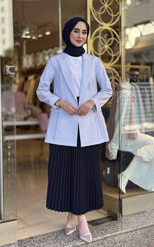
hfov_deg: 24.9
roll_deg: -0.4
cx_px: 79
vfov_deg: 38.9
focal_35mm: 52
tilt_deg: -3.8
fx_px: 349
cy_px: 123
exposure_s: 1/484
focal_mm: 6.86
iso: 80
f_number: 1.78
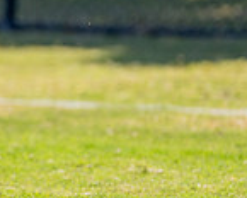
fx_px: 3728
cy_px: 45
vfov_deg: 3.0
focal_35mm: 510
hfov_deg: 3.8
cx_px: -232
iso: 160
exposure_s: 1/3200
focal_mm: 122
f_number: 2.8
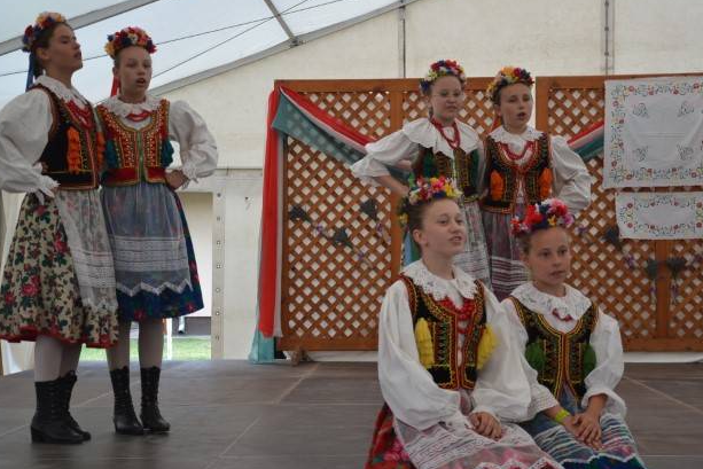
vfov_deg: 18.4
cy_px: 260
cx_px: 345
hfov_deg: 27.3
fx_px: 1445
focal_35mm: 74
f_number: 4.8
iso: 400
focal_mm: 42
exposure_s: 1/30
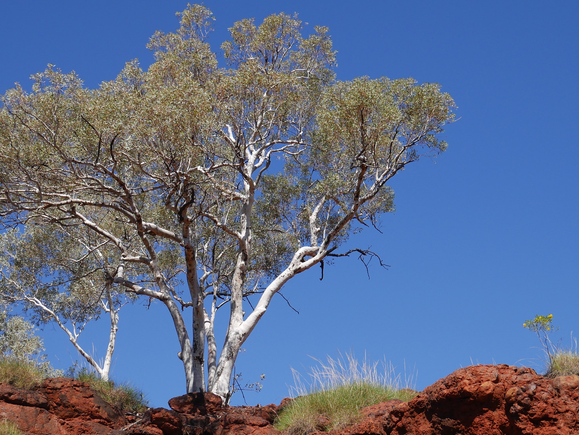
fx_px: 1154
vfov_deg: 21.3
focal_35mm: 69
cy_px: 245
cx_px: 269
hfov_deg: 28.1
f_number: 5.3
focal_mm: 25
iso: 200
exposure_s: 1/1000
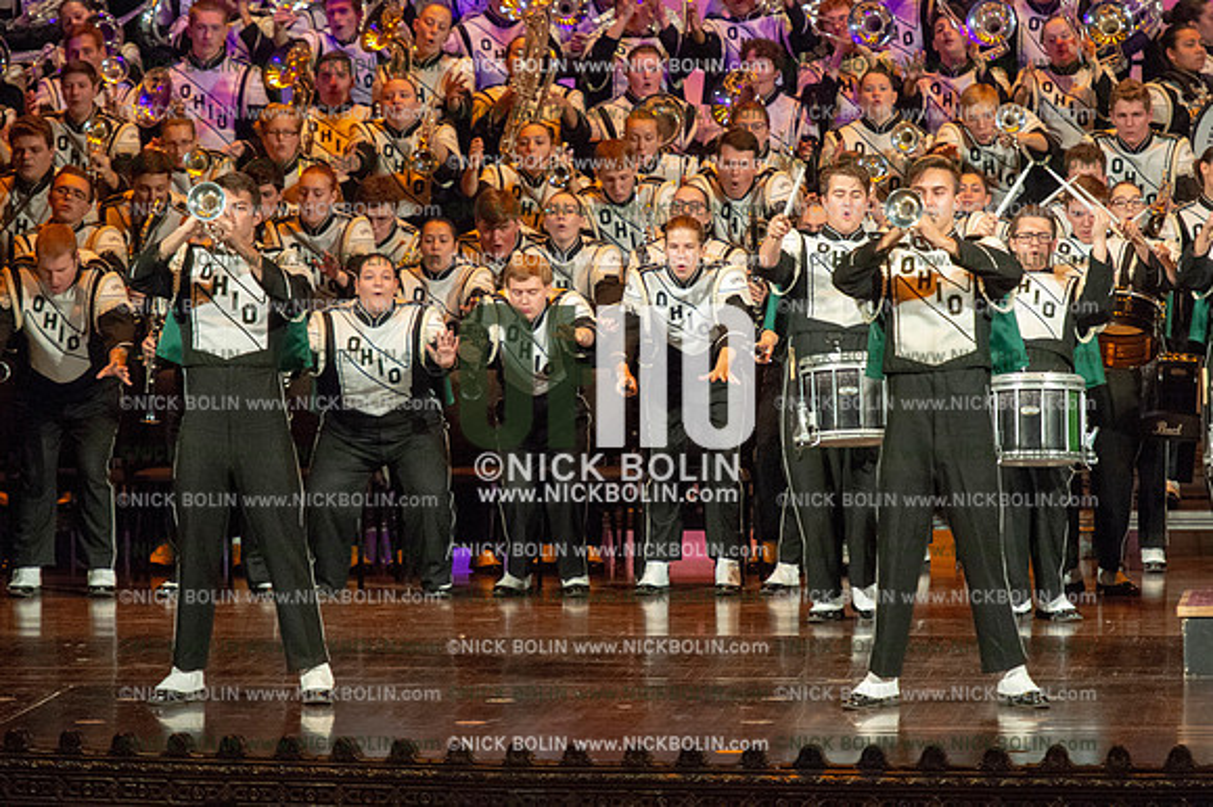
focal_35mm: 250
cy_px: 404
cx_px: 606
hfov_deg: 8.2
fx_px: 8418
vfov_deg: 5.5
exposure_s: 1/320
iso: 8000
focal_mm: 250
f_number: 5.6
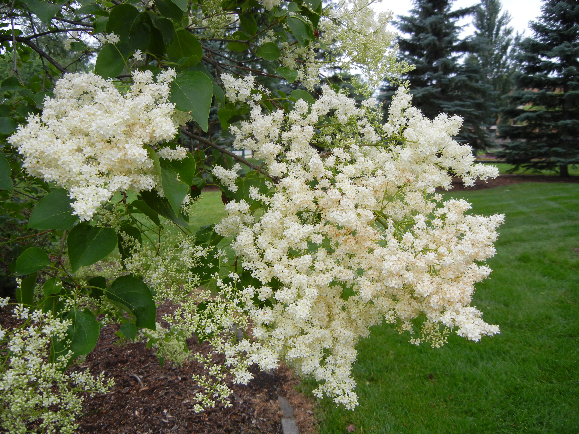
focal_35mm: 30
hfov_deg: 60.0
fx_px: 502
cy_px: 217
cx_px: 290
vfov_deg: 46.8
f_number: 3.5
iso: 160
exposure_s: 1/218
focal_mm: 5.4
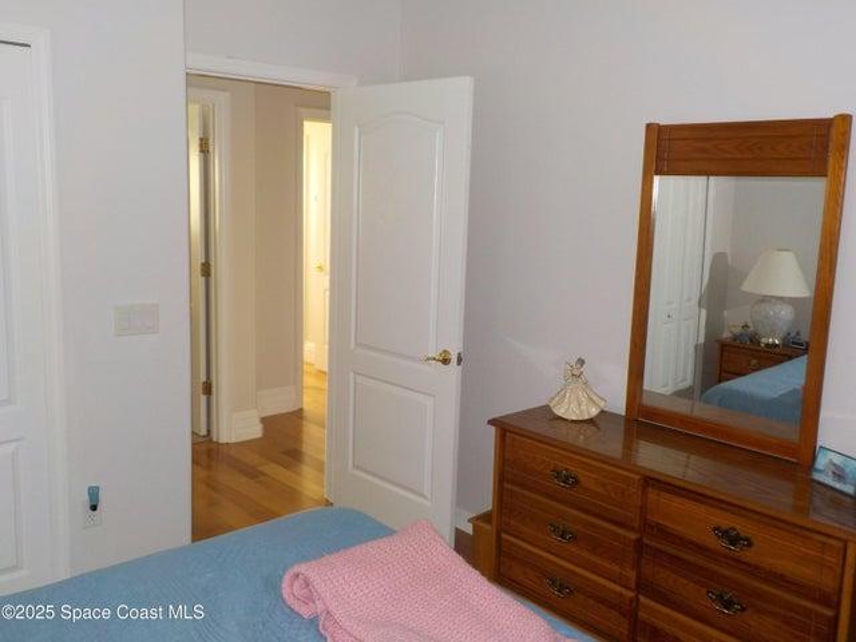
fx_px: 742
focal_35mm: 30
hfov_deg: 60.0
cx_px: 428
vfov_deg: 46.8
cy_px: 321
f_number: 3.3
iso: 200
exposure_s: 1/30
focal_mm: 4.1
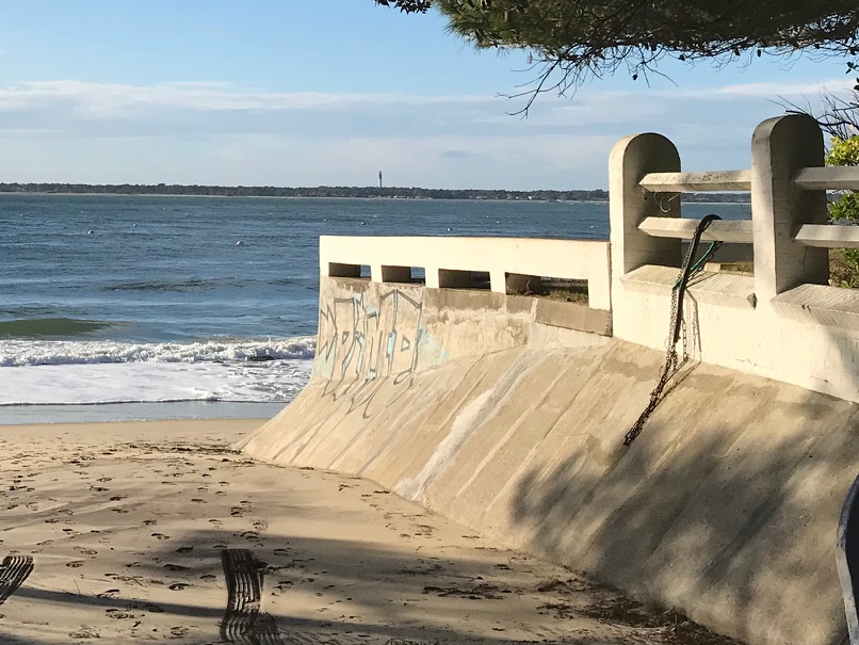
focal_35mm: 70
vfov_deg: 20.5
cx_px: 70
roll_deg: -1.3
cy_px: 46
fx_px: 1738
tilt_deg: +7.0
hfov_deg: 26.7
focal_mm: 3.99
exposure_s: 1/3831
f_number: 1.8
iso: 20
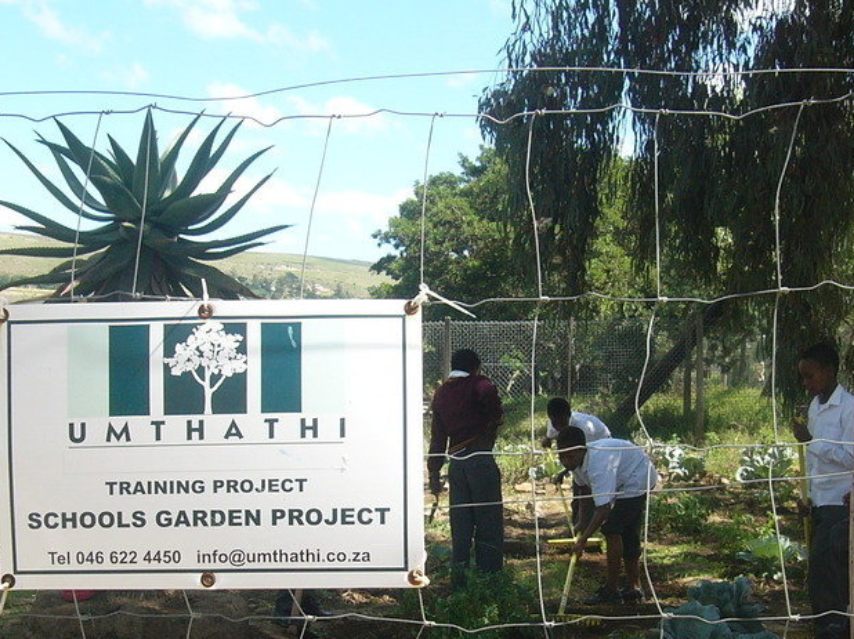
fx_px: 1430
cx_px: 384
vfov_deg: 25.1
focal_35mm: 58
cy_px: 432
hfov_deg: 33.2
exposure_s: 1/100
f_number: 8
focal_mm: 5.8
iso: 100
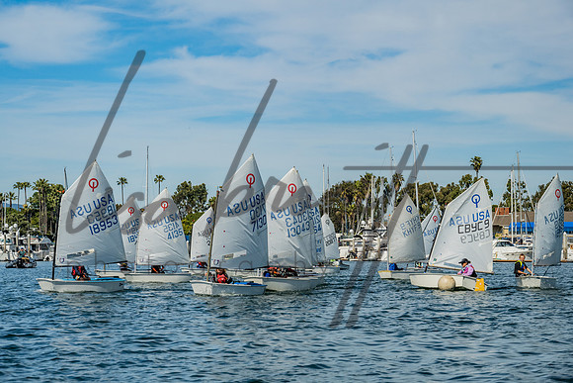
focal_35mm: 89
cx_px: 286
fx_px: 1423
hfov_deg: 22.8
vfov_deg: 15.3
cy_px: 192
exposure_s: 1/500
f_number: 10
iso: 250
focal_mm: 88
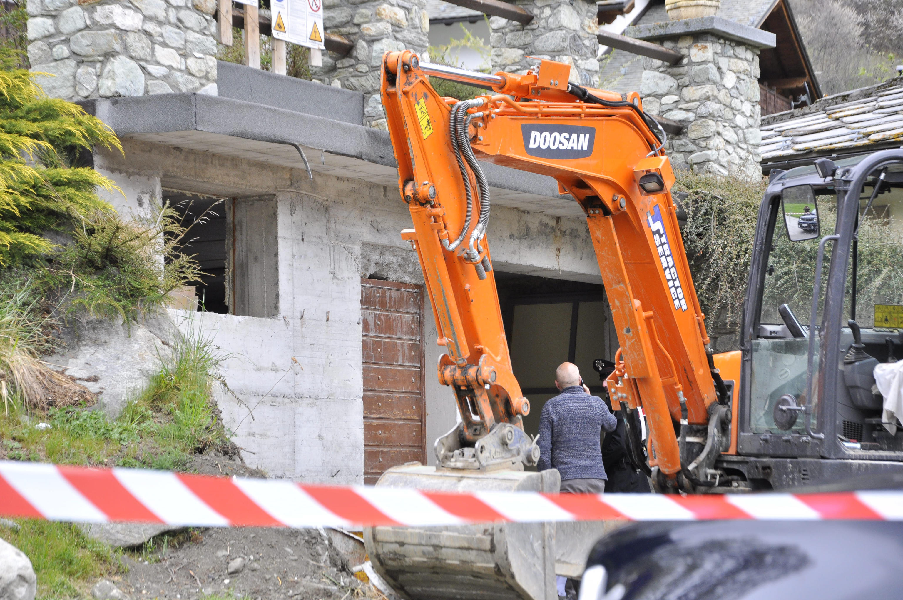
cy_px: 300
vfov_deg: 12.1
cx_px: 452
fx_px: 2818
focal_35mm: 112
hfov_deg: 18.2
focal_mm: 75
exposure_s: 1/500
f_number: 5.3
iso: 500
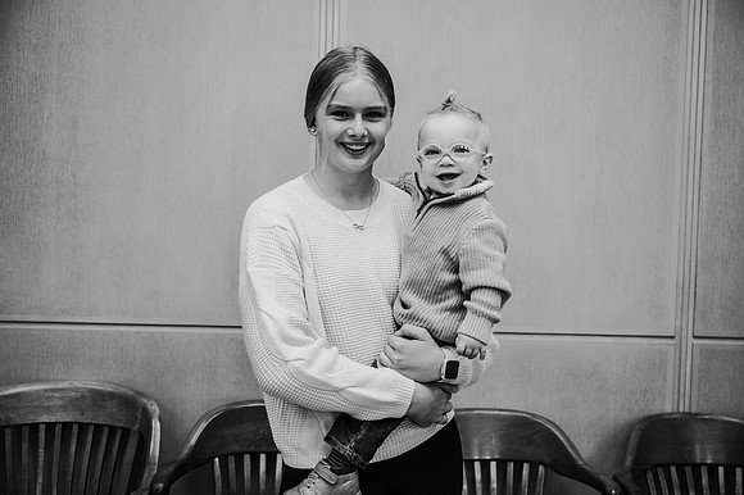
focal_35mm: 49
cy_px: 248
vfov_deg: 27.5
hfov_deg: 40.4
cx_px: 372
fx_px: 1012
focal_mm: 49
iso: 640
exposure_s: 1/200
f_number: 3.5
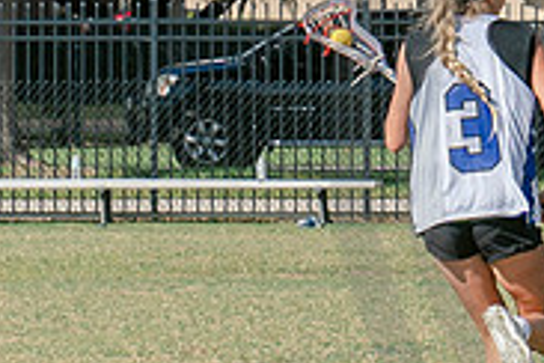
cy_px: 210
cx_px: 1032
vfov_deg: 2.5
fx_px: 8265
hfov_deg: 3.7
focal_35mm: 547
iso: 250
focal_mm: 70
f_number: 5.6
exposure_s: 1/1000
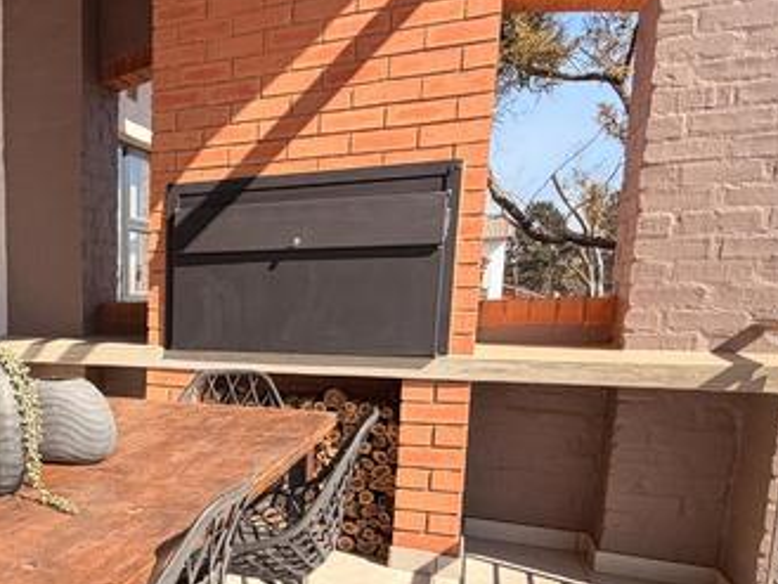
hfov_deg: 46.0
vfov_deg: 41.1
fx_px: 764
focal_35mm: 34
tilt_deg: -6.3
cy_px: 407
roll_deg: +1.3
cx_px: 14
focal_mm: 2.22
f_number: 2.2
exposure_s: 1/770
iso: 40
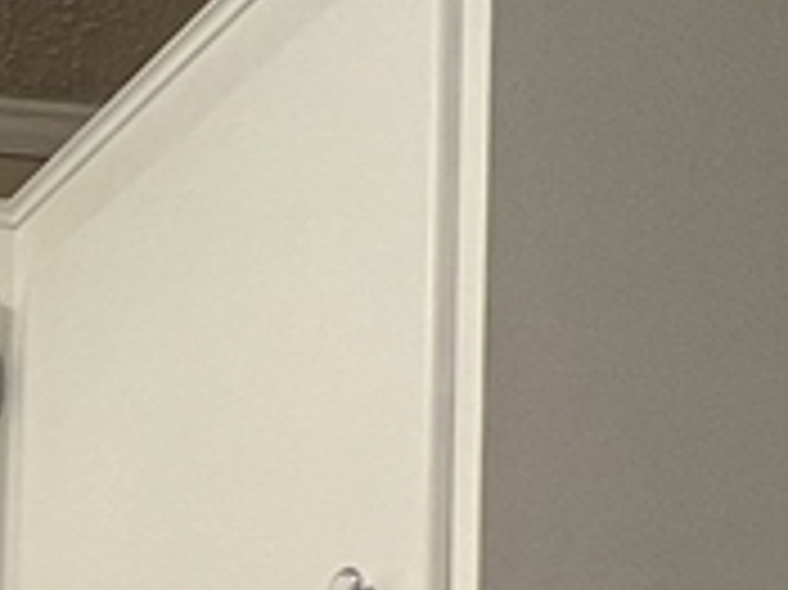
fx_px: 1729
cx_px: -869
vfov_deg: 15.8
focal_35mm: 76
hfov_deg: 17.1
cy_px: 1126
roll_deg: -2.0
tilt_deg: +0.8
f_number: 1.8
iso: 160
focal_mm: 1.57
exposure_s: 1/60
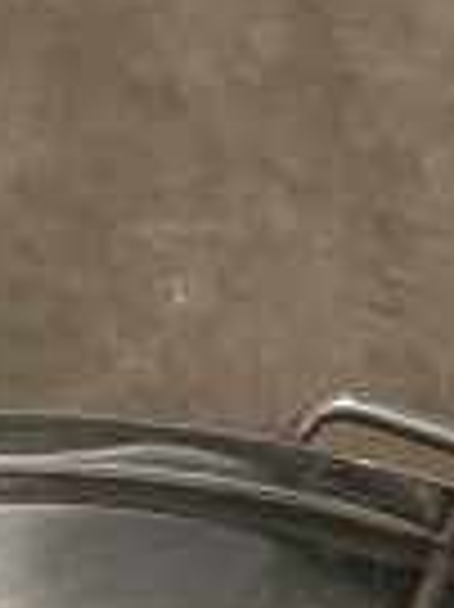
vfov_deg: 10.9
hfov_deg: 9.4
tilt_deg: -65.2
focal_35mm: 157
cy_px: 1412
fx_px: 2750
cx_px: -22
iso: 125
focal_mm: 4.25
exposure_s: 1/92
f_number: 1.8
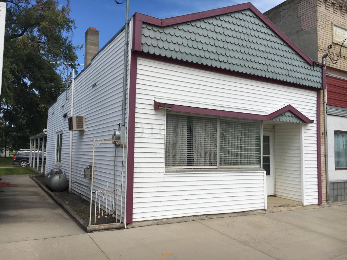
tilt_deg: +5.6
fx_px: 291
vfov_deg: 48.2
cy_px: 130
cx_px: 174
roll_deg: -0.8
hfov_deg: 61.7
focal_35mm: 29
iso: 25
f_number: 2.2
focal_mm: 4.15
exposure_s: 1/2481
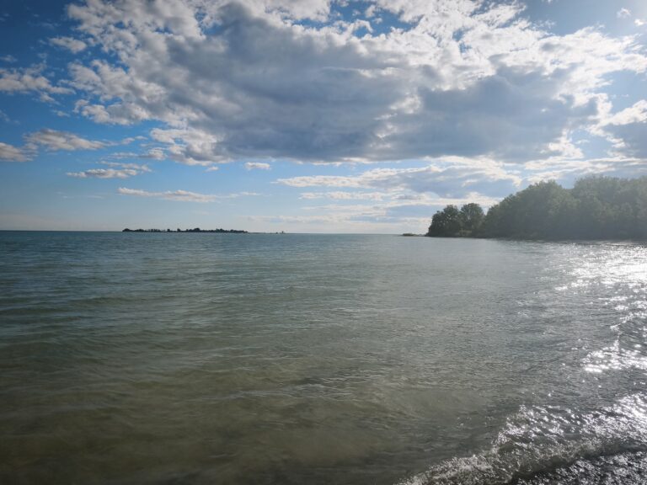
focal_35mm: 23
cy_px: 242
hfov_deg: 73.9
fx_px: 430
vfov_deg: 58.9
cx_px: 324
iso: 64
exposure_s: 1/11161
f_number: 1.62
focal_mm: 6.45
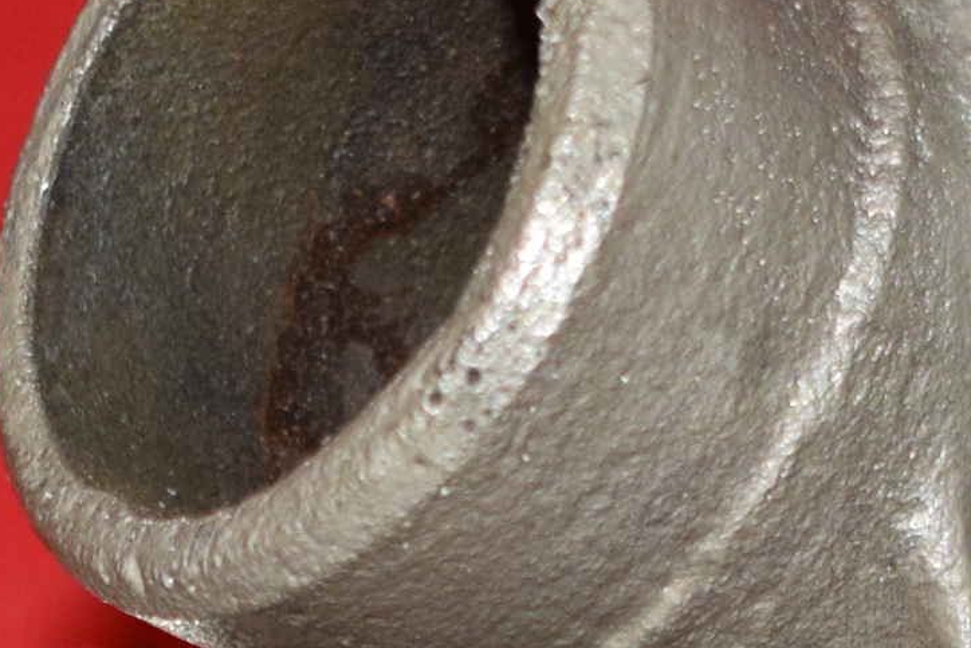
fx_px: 7286
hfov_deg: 7.6
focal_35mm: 270
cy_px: 1696
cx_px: 511
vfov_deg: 4.9
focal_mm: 29
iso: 640
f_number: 5
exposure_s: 1/125
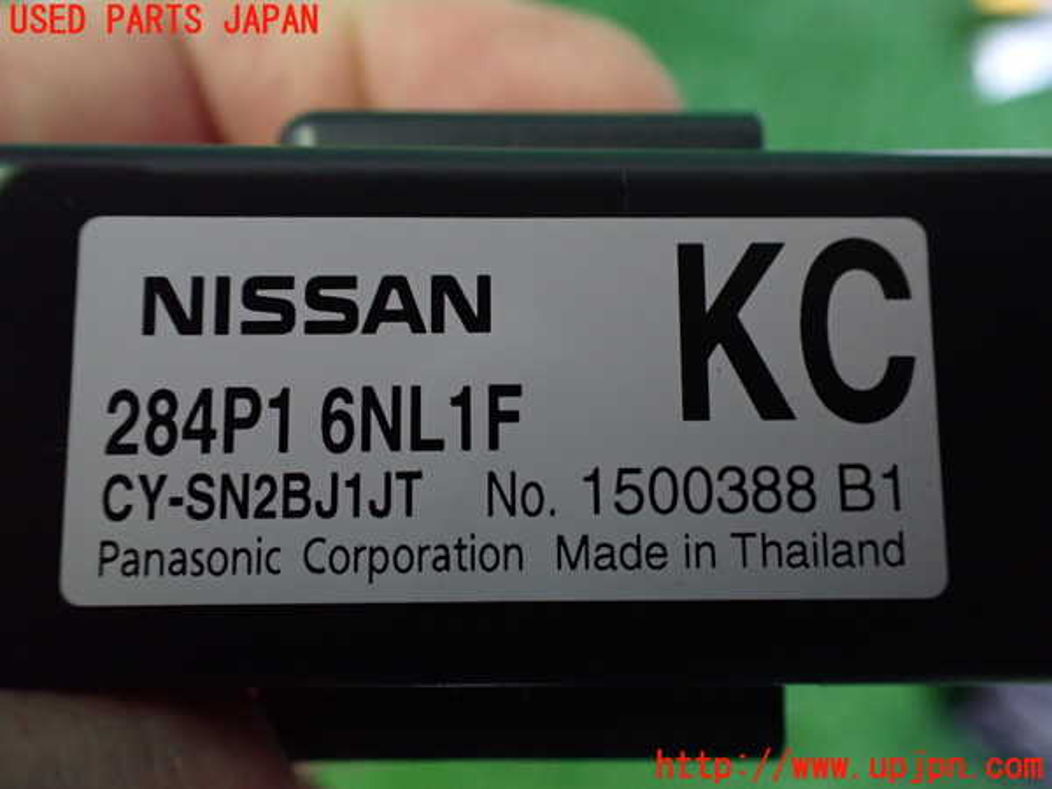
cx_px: 526
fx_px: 912
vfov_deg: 46.8
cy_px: 394
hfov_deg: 60.0
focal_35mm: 30
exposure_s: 1/30
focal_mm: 5.4
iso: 800
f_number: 2.3
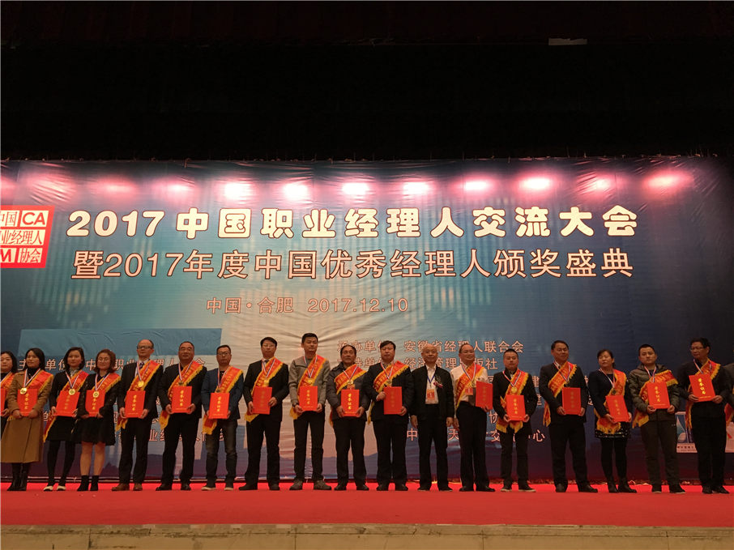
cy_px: 275
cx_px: 367
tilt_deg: +16.0
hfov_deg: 61.7
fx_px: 615
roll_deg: -0.4
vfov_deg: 48.2
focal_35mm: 29
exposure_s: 1/30
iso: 40
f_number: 2.2
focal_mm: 4.15
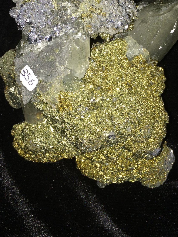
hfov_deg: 33.6
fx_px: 295
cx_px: 95
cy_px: 71
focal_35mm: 43
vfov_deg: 43.0
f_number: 2.2
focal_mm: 4.12
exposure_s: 1/91
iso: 32
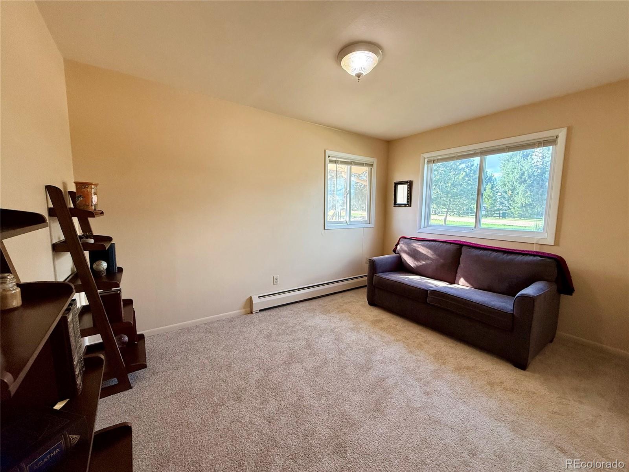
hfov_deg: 102.1
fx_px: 254
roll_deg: -1.4
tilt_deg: -5.5
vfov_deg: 85.7
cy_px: 236
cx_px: 314
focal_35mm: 14
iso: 200
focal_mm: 2.22
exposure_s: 1/120
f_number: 2.2
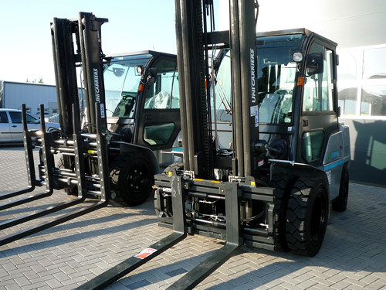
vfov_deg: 36.8
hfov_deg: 47.9
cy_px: 145
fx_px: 435
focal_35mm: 39
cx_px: 193
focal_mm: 6.8
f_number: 4
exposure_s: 1/200
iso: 100
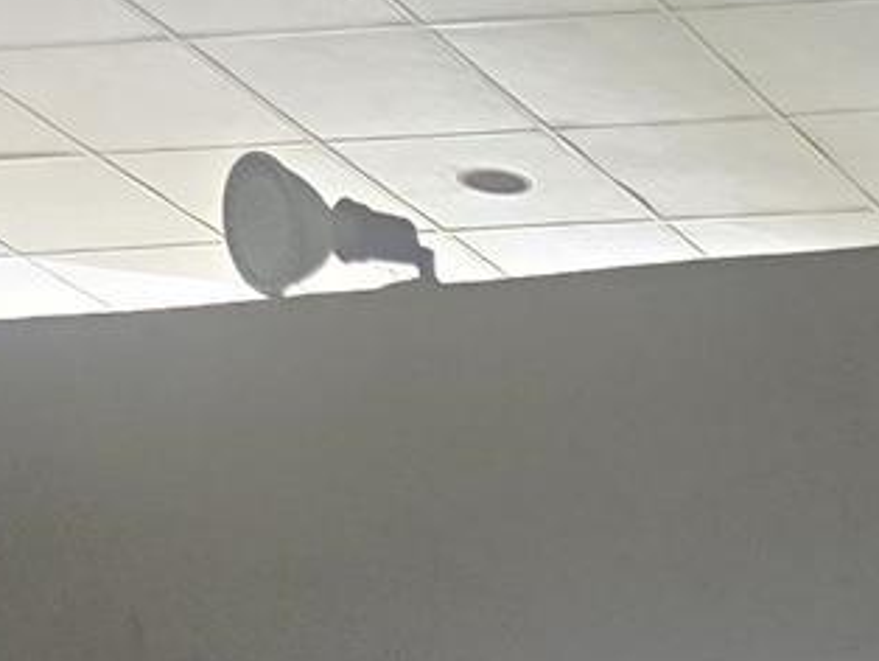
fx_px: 3812
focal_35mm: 150
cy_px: 2106
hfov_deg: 11.1
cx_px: 2114
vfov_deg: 8.2
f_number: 1.7
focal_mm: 6.3
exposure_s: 1/120
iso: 100
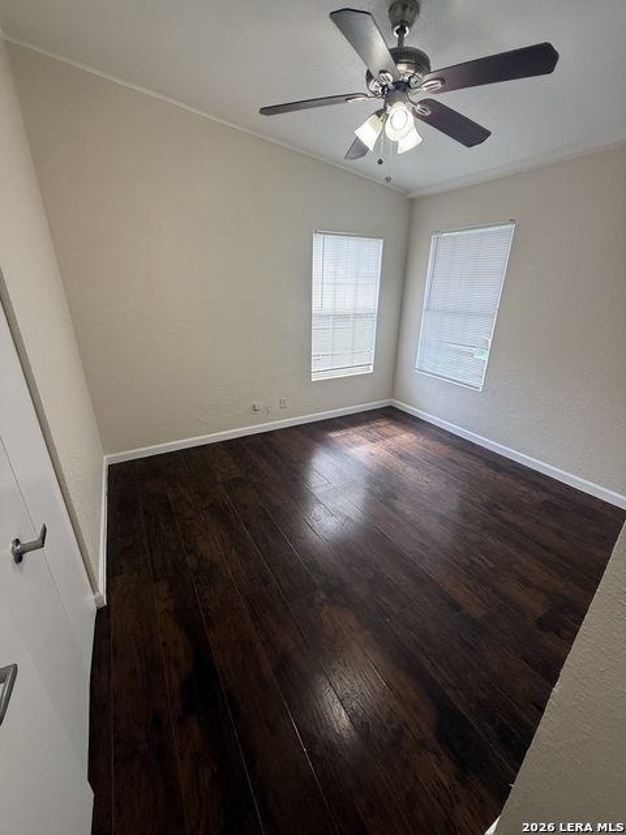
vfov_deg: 102.1
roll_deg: -0.8
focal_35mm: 14
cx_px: 313
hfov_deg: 85.7
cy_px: 418
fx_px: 338
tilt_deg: -21.1
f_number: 2.2
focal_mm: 2.22
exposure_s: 1/120
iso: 100
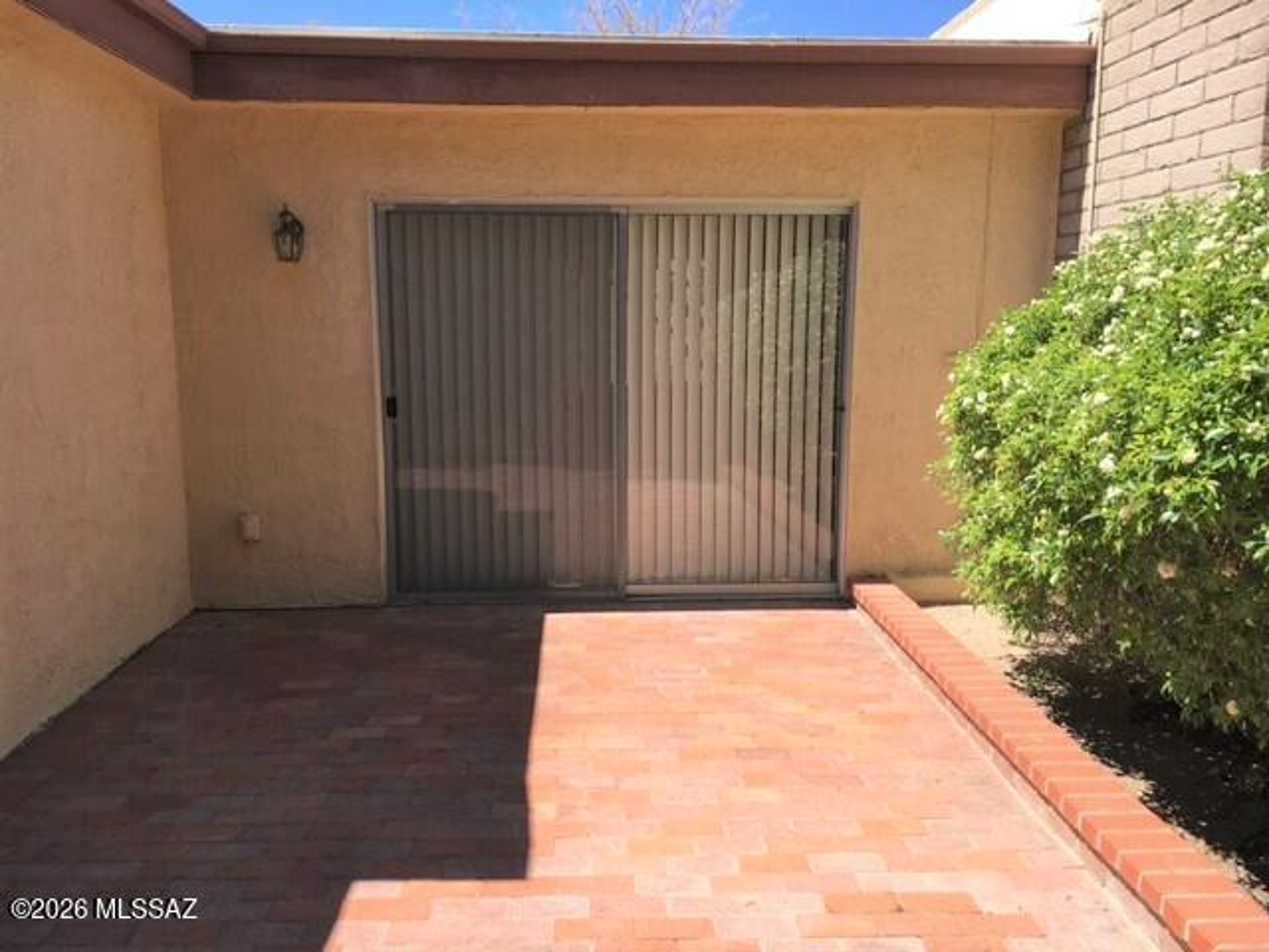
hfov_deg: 61.7
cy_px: 476
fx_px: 1063
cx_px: 634
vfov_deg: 48.2
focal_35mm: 29
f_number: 2.2
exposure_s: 1/1221
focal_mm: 4.15
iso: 25
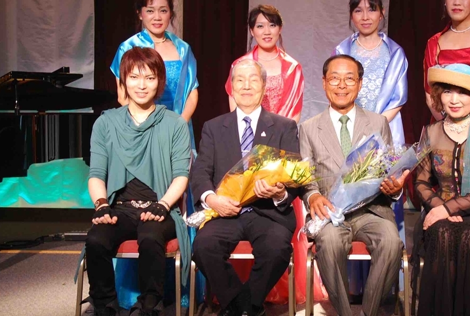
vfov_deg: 20.7
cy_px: 121
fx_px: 861
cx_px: 328
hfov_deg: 30.2
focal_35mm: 66
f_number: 3.8
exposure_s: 1/30
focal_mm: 27
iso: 250
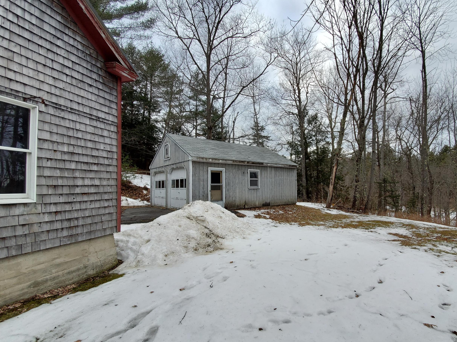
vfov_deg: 77.9
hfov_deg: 93.6
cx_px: 267
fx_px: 211
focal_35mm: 16
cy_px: 187
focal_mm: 1.8
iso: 50
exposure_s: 1/249
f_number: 2.2
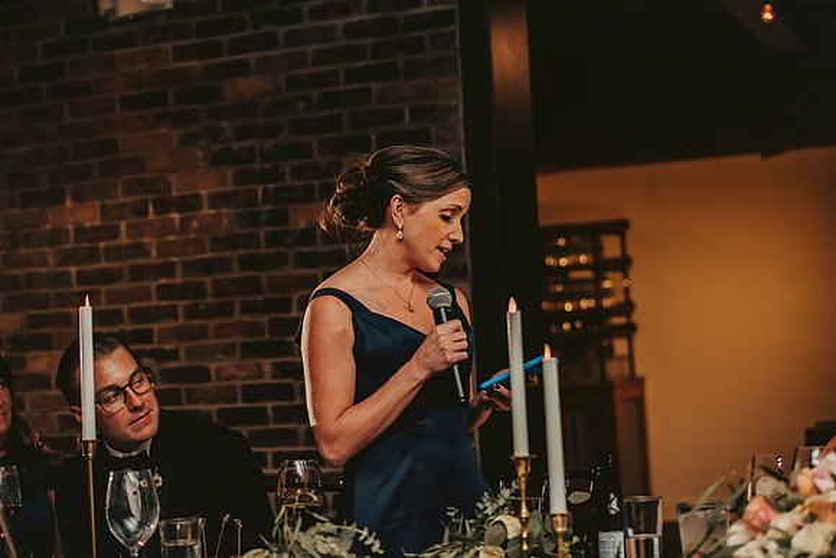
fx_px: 1626
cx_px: 418
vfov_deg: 19.5
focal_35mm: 70
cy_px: 279
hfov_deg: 28.8
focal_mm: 70
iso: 1600
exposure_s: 1/200
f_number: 3.2
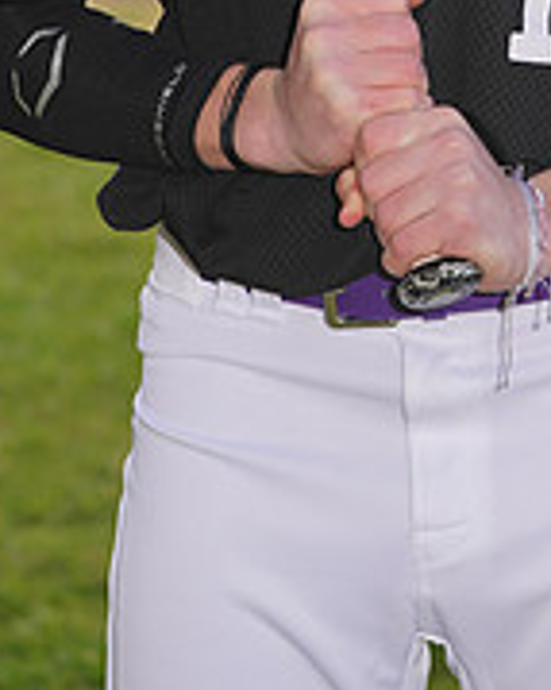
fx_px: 10282
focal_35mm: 504
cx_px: 503
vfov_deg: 3.8
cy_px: -335
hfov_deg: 3.1
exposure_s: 1/200
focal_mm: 166
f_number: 7.1
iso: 100
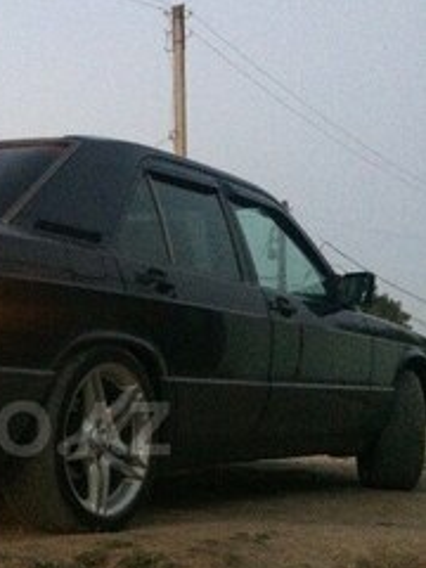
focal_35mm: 60
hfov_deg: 23.3
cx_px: -12
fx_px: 985
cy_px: 428
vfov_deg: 31.6
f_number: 2.2
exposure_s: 1/17
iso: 400
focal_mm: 4.15
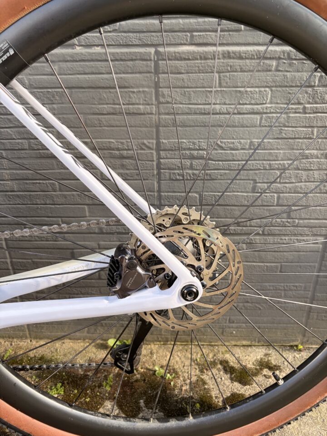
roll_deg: +1.3
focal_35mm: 26
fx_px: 327
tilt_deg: -27.9
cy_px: 218
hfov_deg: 53.1
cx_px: 164
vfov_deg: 67.3
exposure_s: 1/371
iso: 64
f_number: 1.6
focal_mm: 5.96
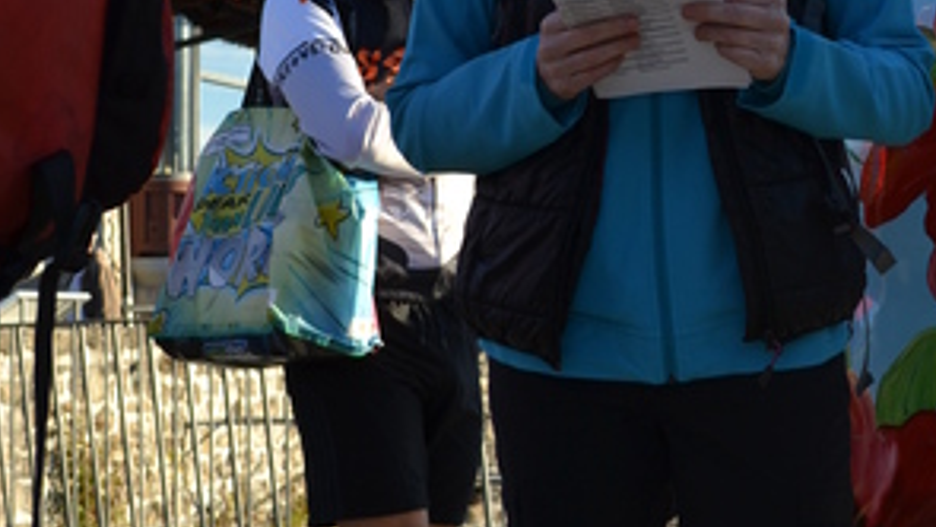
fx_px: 2581
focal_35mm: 104
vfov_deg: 11.6
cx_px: 728
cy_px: 224
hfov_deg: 20.4
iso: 100
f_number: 6.3
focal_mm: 26
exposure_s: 1/160
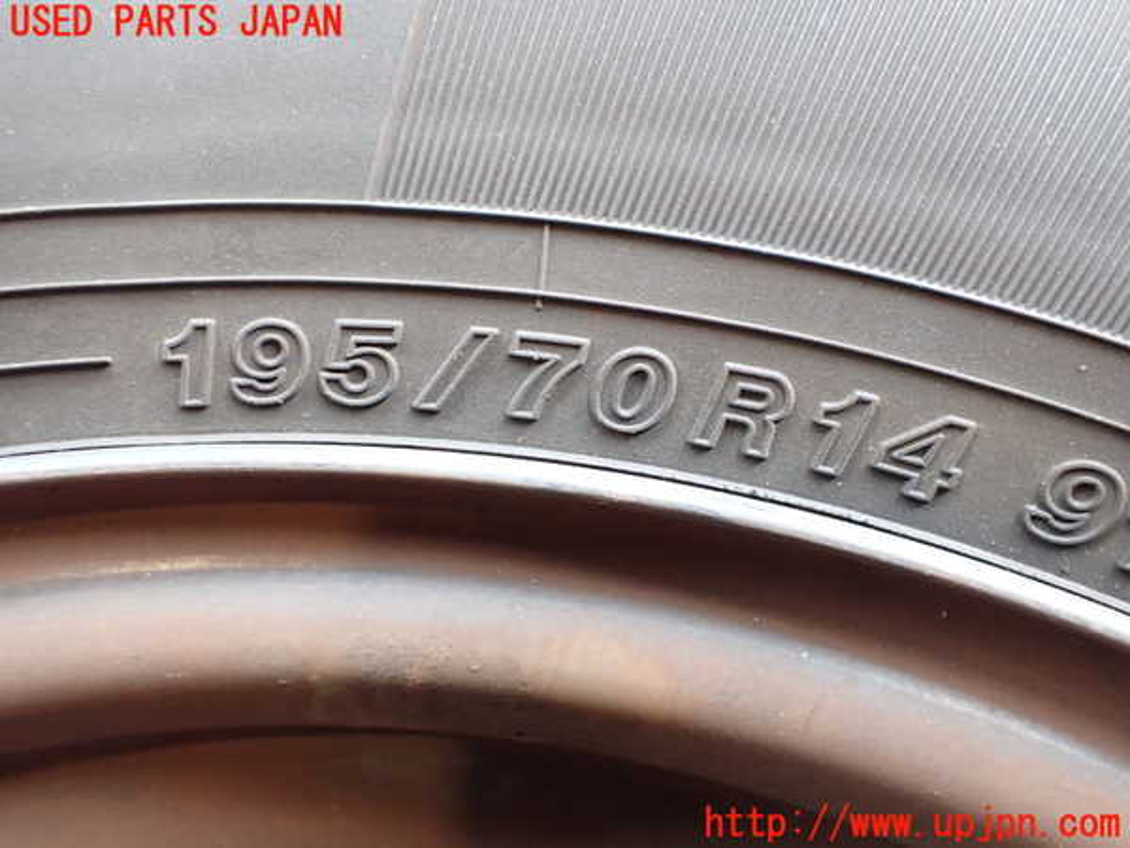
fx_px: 979
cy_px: 424
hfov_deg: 60.0
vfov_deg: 46.8
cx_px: 565
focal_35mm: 30
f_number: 2.3
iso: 800
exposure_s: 1/100
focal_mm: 5.4
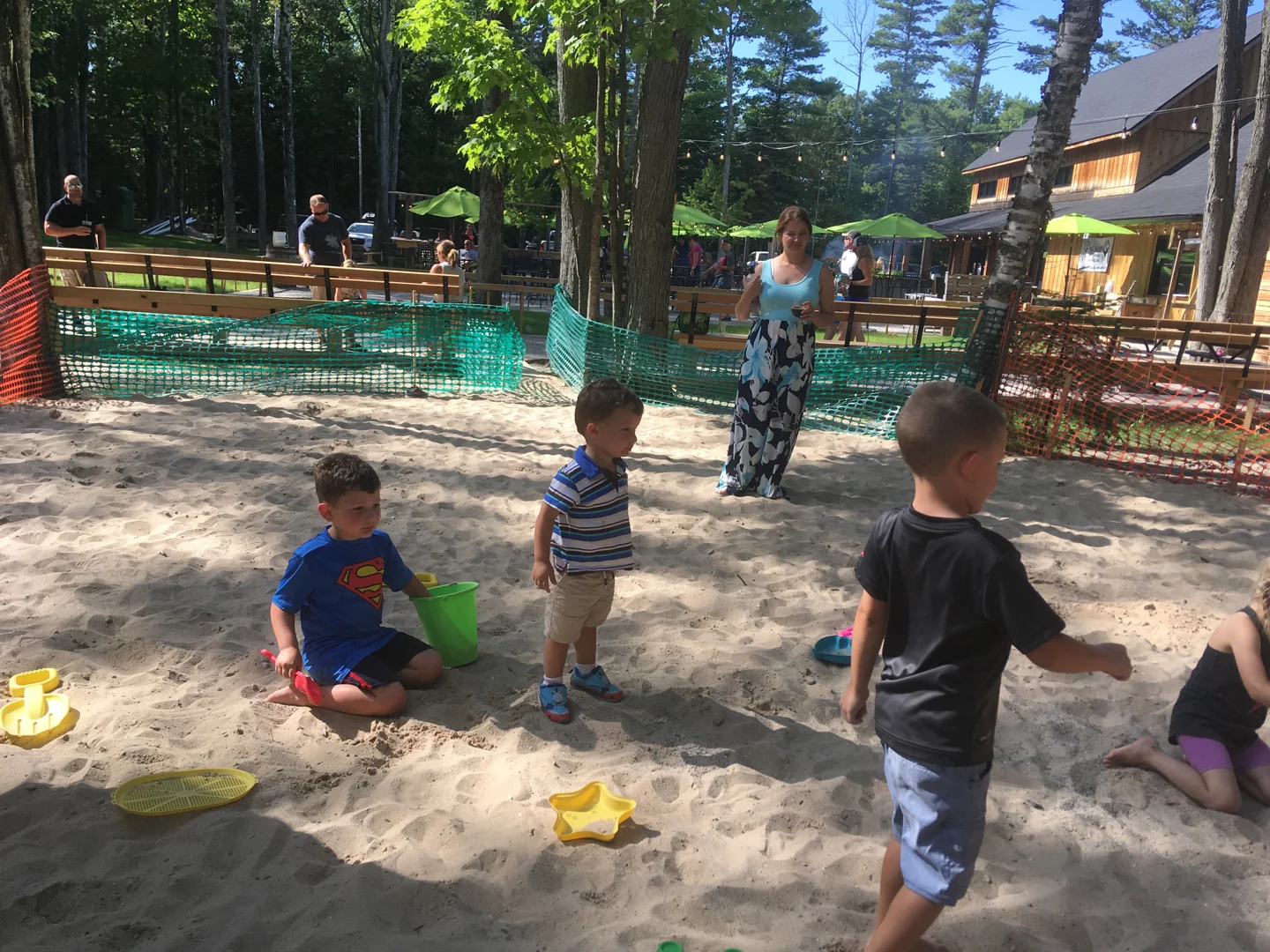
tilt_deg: -13.9
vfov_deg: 48.2
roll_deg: -5.1
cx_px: 635
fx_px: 1064
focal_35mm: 29
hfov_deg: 61.7
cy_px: 476
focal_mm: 4.15
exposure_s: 1/620
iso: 25
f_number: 2.2
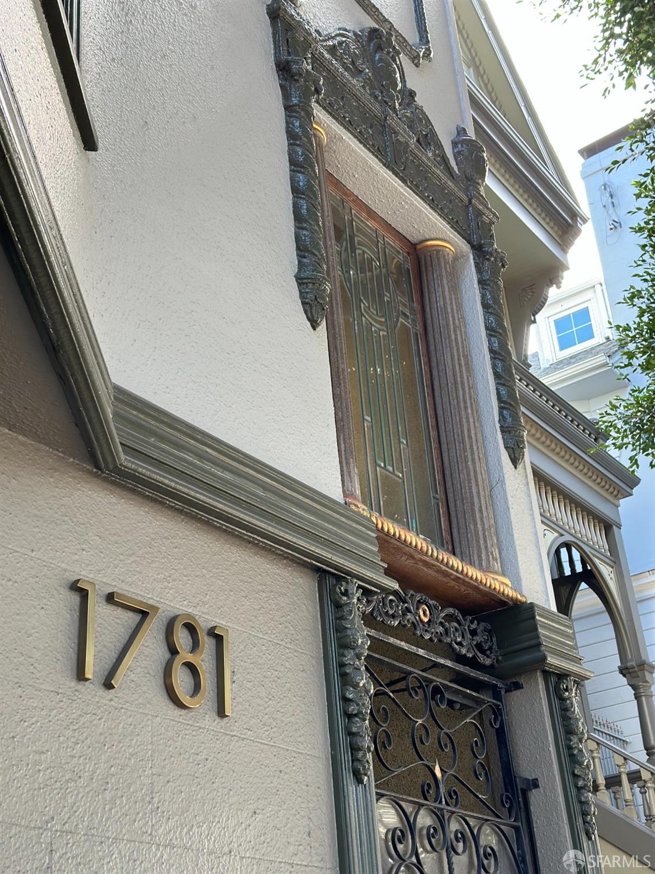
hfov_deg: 30.3
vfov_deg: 39.7
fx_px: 1211
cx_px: 328
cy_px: 437
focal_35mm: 48
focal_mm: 6.86
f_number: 1.78
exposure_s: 1/141
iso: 100
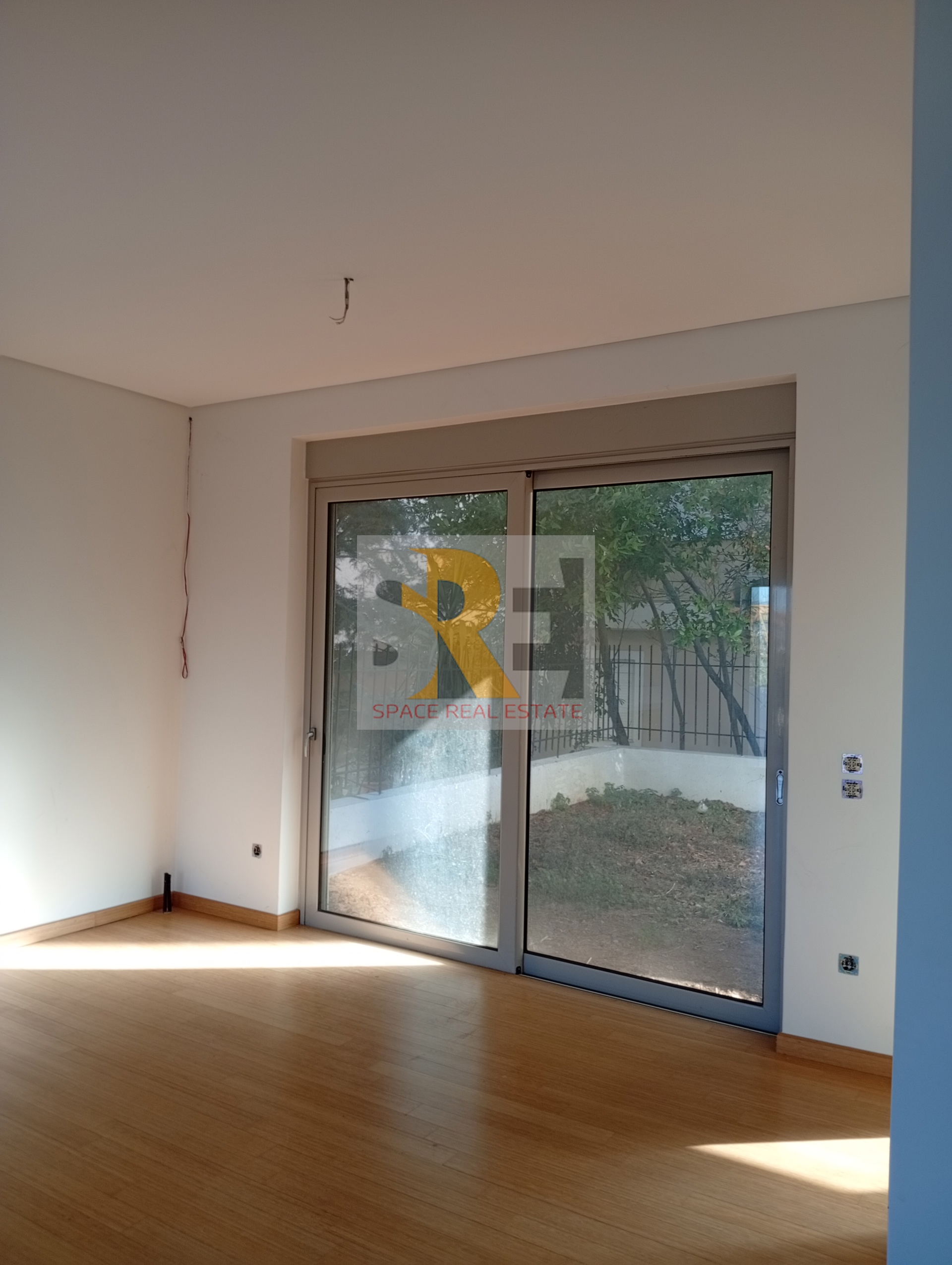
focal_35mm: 27
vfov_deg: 65.2
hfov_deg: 51.5
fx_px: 988
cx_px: 476
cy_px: 632
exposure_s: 1/50
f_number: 1.8
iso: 65
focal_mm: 3.98
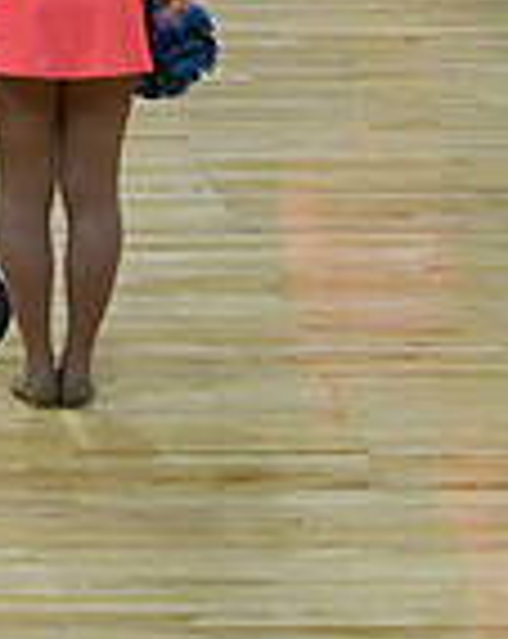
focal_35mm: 403
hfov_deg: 3.8
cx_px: -737
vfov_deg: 4.8
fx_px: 7598
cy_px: -160
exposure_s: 1/500
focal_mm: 70
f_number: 4
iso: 4000
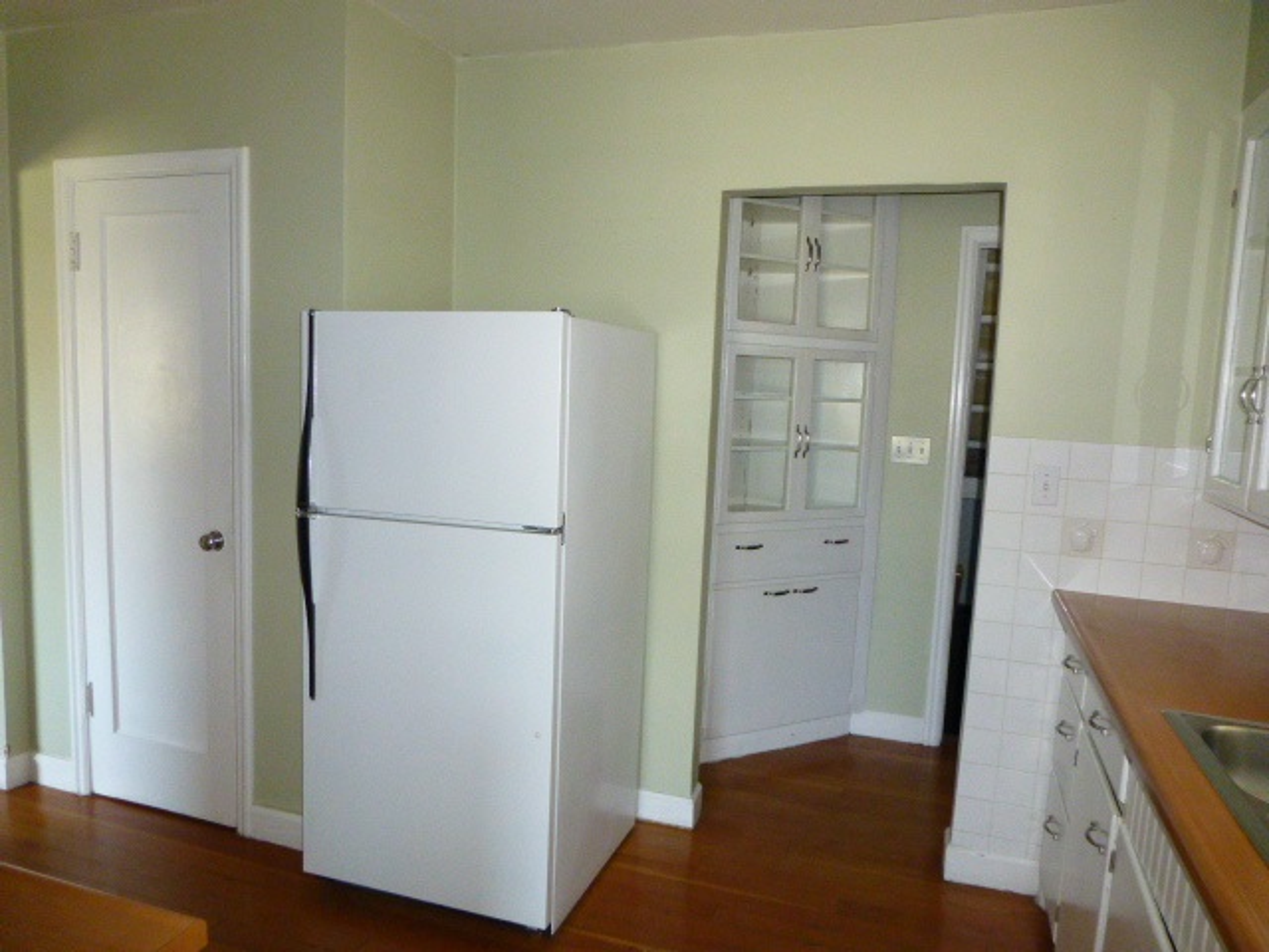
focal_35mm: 24
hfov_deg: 71.6
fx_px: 880
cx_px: 634
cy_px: 476
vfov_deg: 56.8
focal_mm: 4.3
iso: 800
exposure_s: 1/60
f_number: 3.3
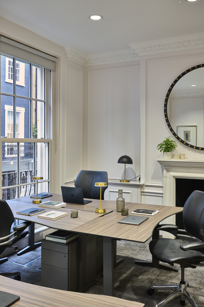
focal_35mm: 35
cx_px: 102
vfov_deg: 54.4
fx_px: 297
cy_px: 154
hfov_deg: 37.9
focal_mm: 35
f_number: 8
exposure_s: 1/4
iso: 400
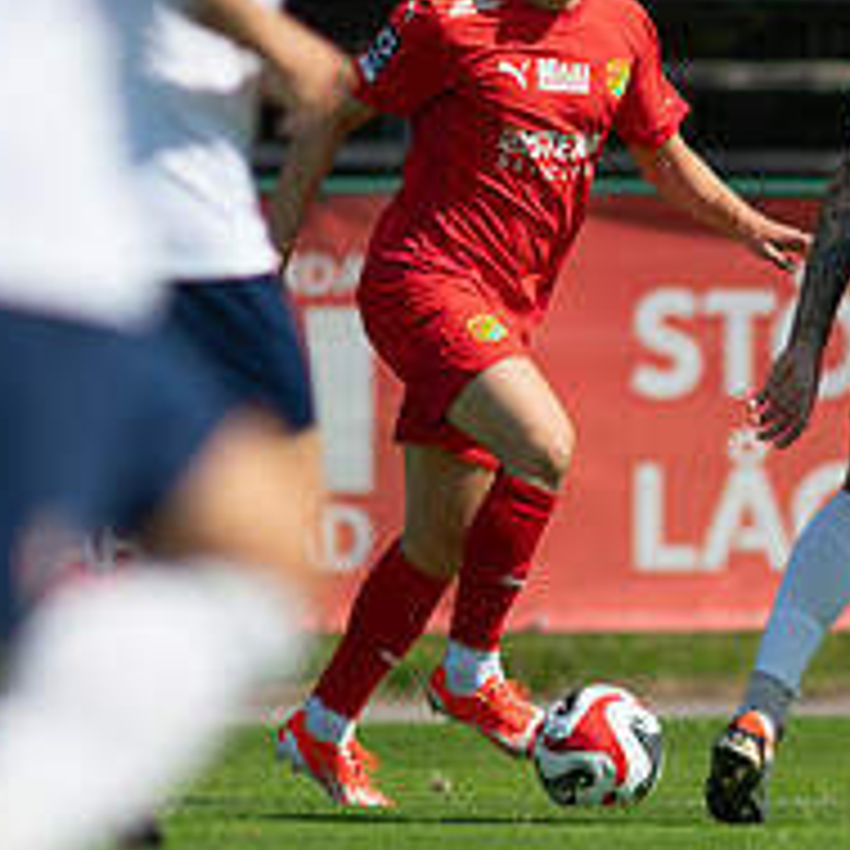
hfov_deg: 1.5
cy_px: 389
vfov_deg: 1.5
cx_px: 810
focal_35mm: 1171
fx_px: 32531
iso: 100
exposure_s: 1/2500
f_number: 3.2
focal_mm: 300
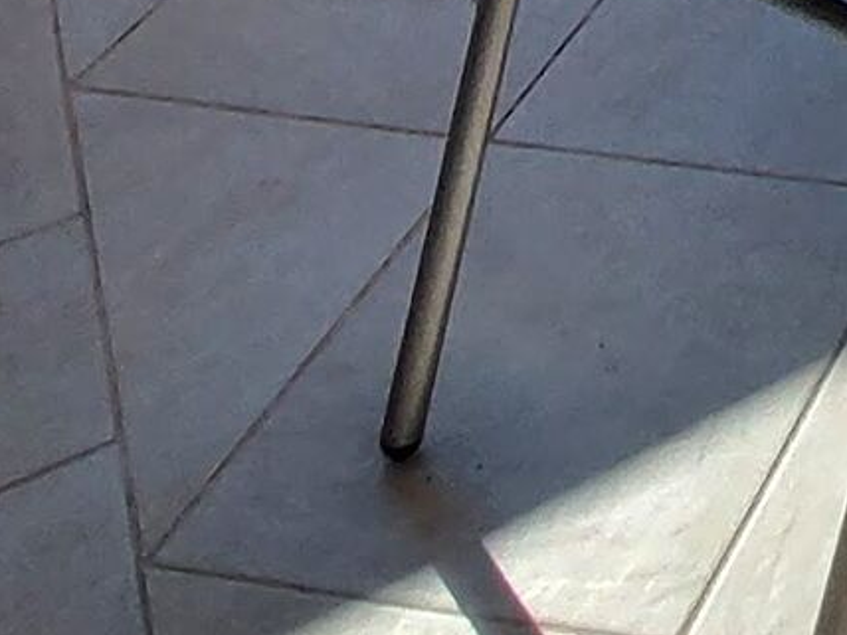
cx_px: 1656
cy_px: -1118
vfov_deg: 11.9
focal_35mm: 85
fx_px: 2080
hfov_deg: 17.3
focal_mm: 1.74
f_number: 2.2
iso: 50
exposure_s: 1/1671
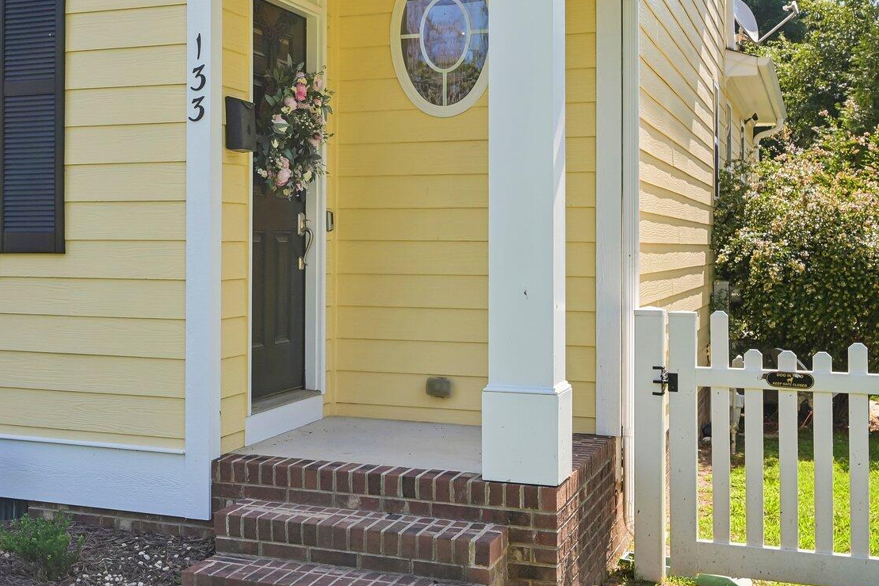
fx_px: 1172
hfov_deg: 39.8
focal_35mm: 48
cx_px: 201
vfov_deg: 27.9
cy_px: 207
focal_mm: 26
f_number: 8
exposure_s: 1/100
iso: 100
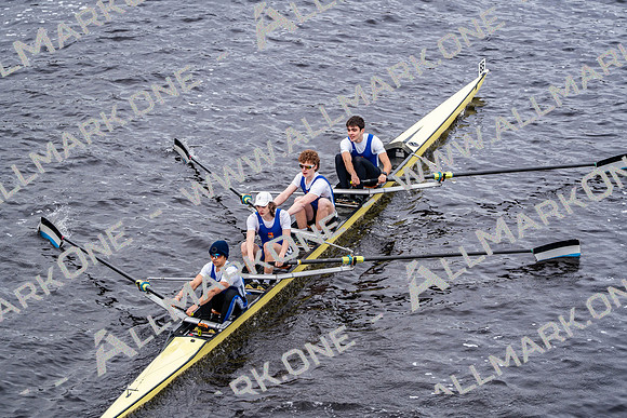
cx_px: 314
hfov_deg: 10.3
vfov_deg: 6.9
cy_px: 209
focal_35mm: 200
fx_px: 3484
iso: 320
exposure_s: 1/2000
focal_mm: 200
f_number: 2.8
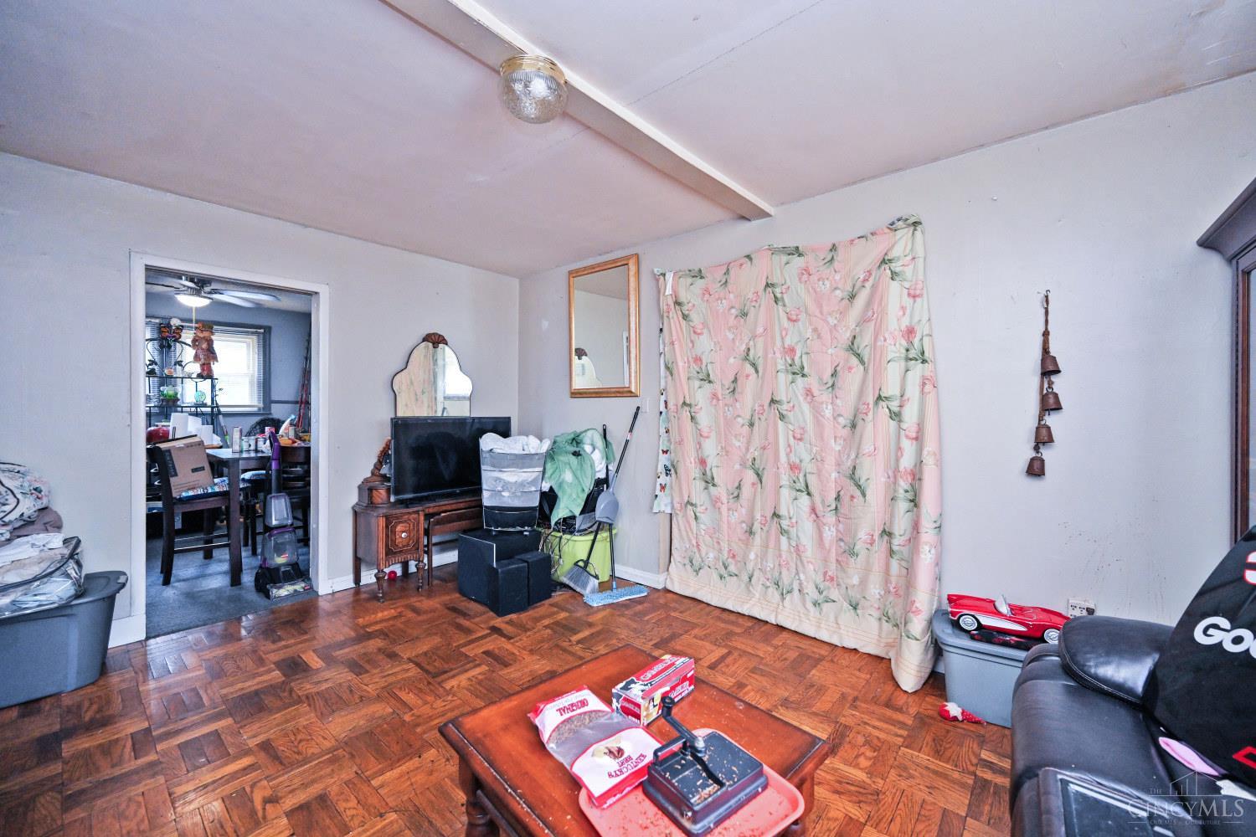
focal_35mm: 14
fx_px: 488
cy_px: 418
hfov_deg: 104.3
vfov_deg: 81.2
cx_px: 628
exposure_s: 1/60
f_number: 4
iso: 1800
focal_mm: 14
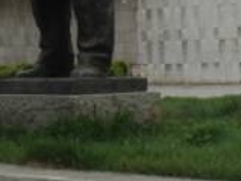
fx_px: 1057
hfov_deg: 12.8
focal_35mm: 152
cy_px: -83
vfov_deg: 9.5
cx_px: -9
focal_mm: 28
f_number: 7.1
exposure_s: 1/200
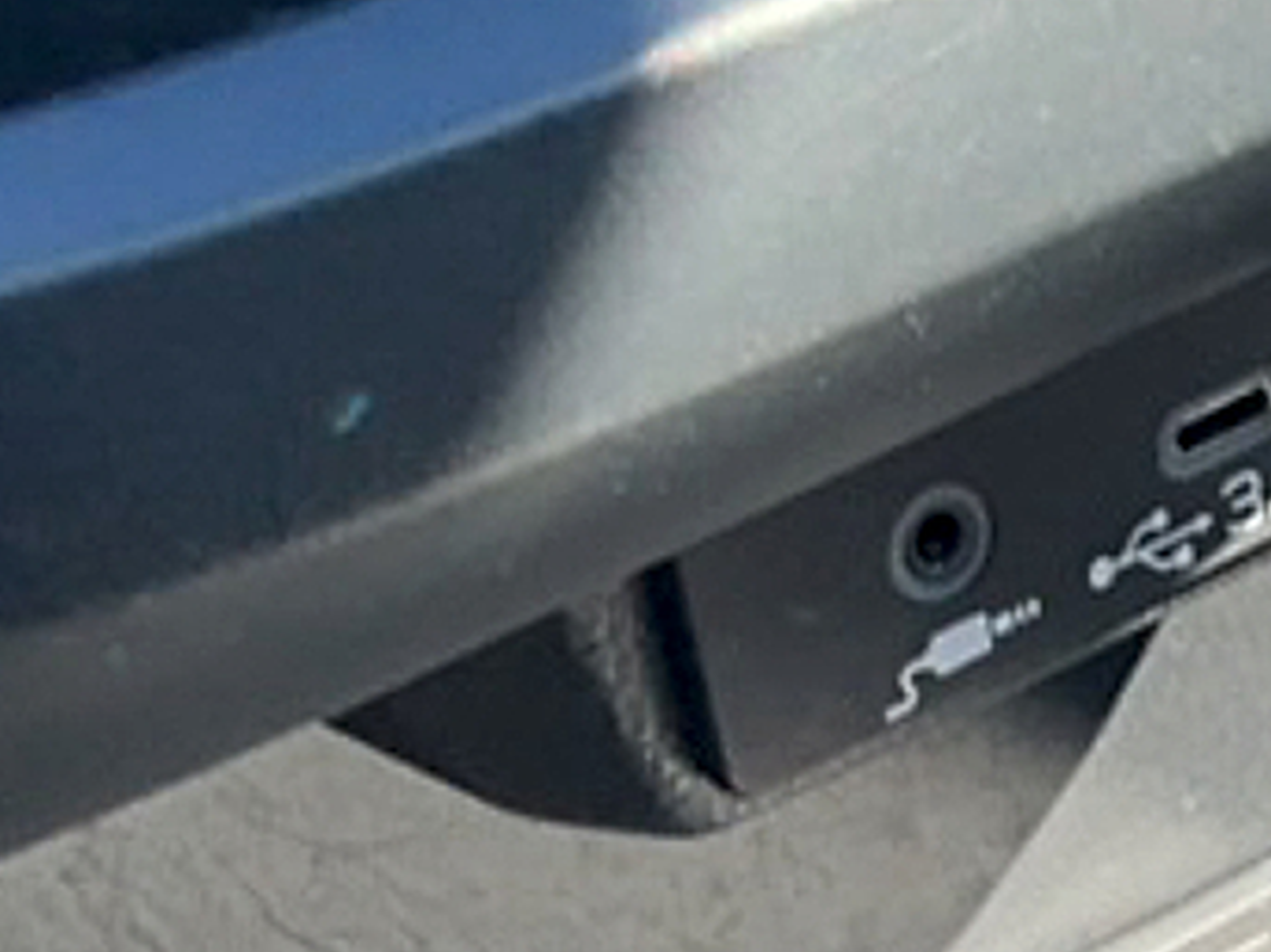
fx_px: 5139
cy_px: 1826
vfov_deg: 9.9
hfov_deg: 12.8
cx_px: 2323
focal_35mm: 140
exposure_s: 1/120
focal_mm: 3
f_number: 1.8
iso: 25
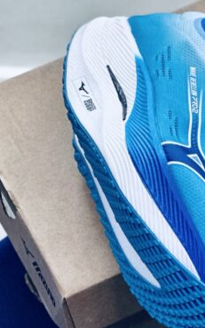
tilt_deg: -47.3
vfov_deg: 10.3
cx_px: 279
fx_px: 1817
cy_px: 193
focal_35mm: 203
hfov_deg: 6.4
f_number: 2.8
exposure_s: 1/100
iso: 125
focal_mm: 9
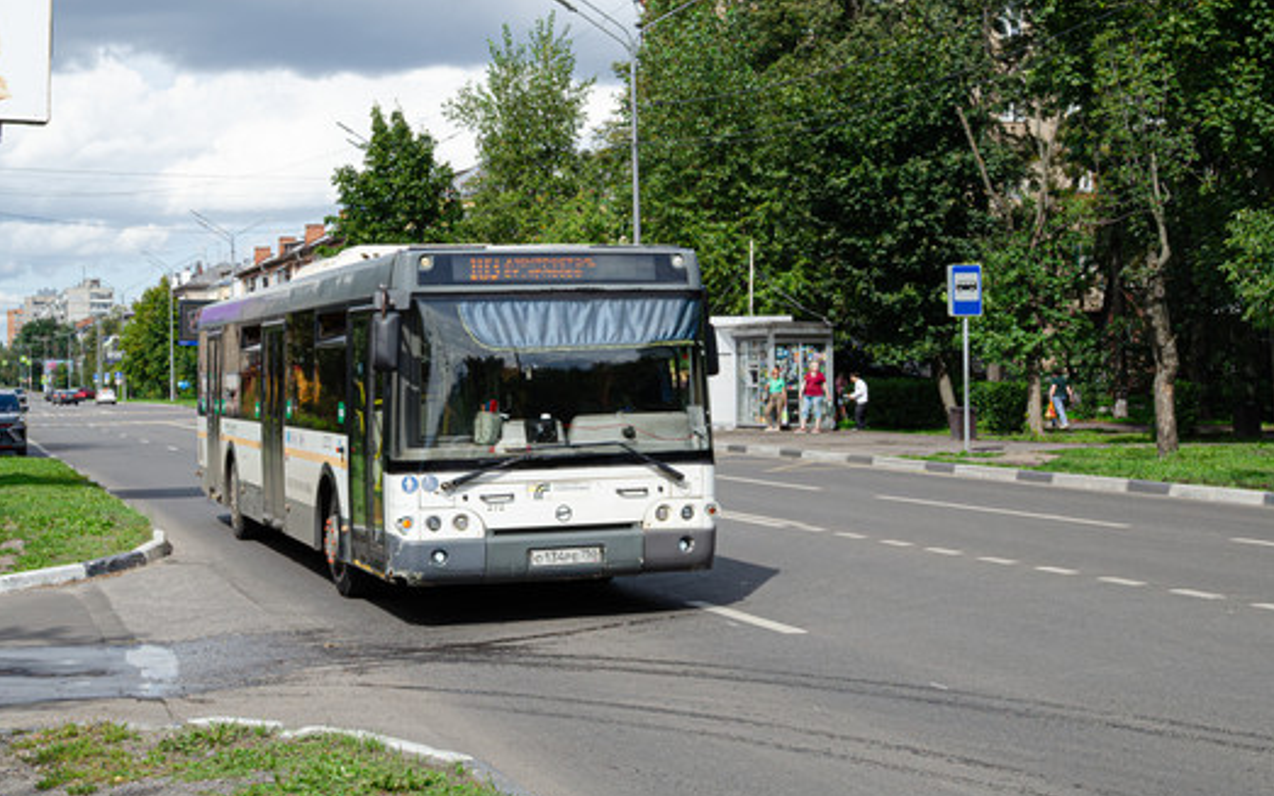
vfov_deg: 23.1
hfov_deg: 36.2
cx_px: 538
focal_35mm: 56
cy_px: 314
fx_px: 1945
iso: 720
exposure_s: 1/800
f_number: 11
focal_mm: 30
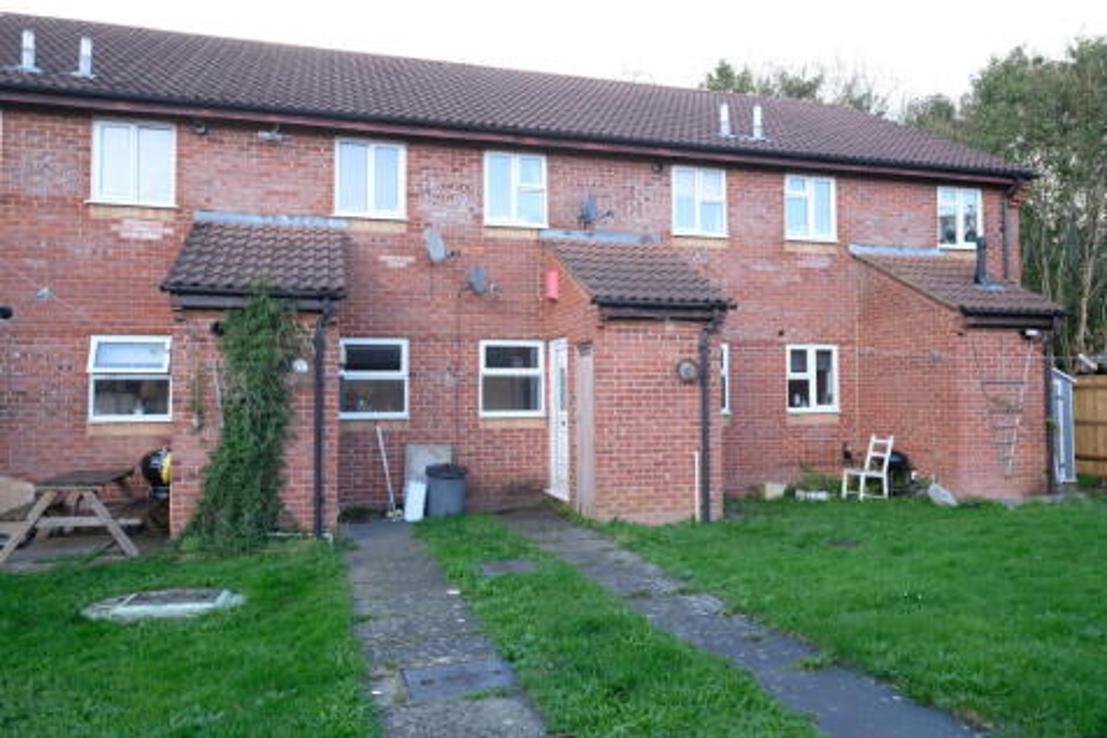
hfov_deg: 71.5
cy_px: 369
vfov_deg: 51.3
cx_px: 554
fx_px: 768
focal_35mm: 25
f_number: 4
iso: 250
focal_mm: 16.6
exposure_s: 1/60
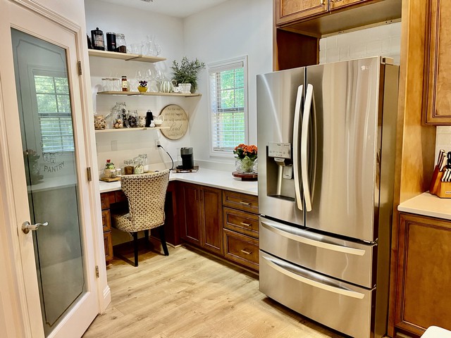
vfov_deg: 53.1
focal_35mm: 26
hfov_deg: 67.3
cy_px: 169
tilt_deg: -8.1
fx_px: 339
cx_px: 226
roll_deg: +1.7
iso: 125
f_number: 1.6
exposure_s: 1/60
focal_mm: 5.1
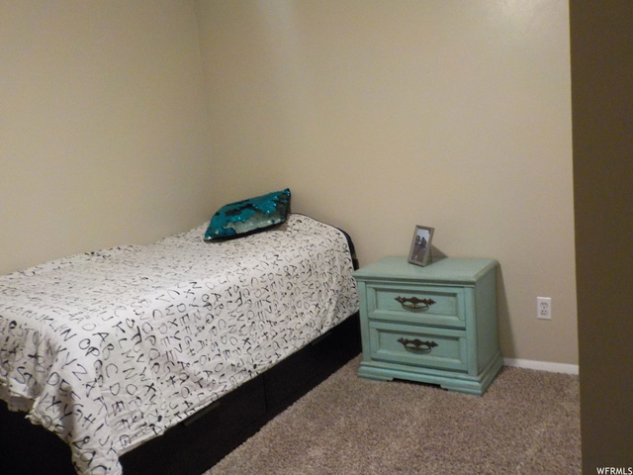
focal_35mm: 30
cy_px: 238
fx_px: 549
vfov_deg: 46.8
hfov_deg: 60.0
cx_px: 316
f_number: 3.3
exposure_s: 1/20
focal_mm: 4.1
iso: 400
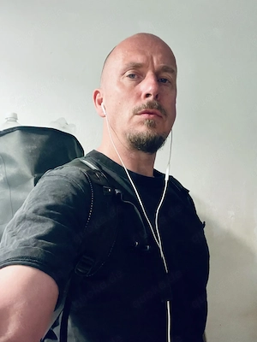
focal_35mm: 30
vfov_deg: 60.0
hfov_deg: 46.8
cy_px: 171
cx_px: 128
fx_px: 297
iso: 640
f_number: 2.2
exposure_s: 1/25
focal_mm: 2.71
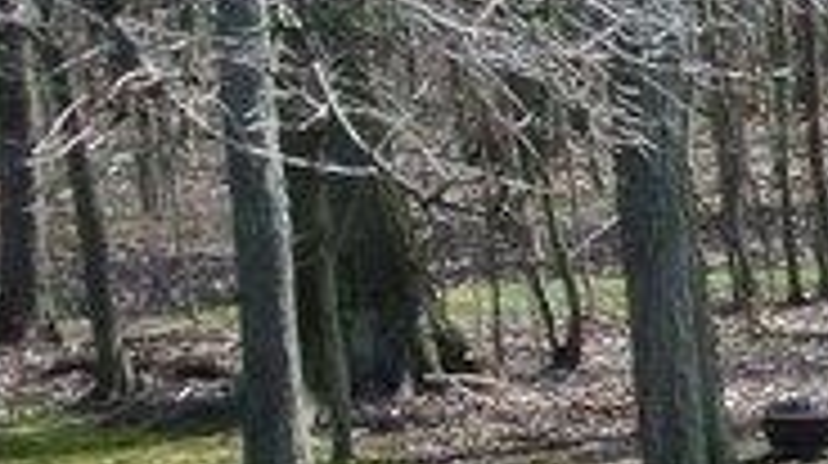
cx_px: 2171
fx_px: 3662
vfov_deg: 7.1
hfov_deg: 10.5
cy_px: 748
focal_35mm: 167
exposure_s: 1/320
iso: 100
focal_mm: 10
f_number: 4
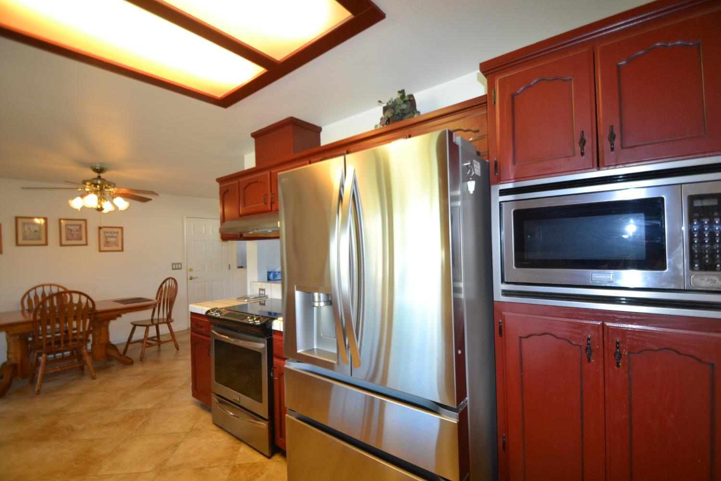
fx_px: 300
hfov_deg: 100.4
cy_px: 240
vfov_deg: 77.3
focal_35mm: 15
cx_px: 360
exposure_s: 1/60
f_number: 3.5
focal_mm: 10
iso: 640
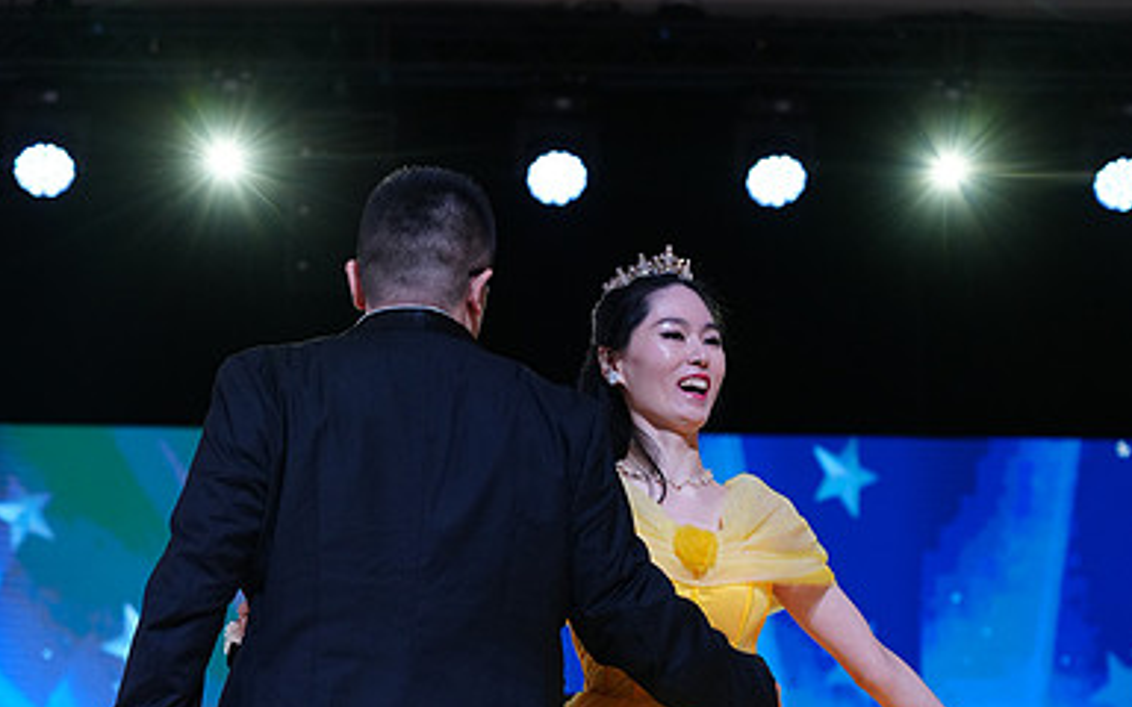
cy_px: 822
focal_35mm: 120
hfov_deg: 17.4
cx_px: 567
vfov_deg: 10.7
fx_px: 3702
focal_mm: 78
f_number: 4
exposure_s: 1/500
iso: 1250
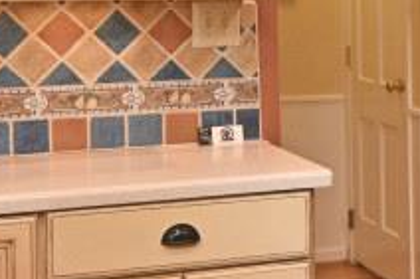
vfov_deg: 13.6
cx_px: 473
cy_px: -10
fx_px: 1154
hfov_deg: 19.7
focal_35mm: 99
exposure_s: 1/60
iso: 250
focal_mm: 14
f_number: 4
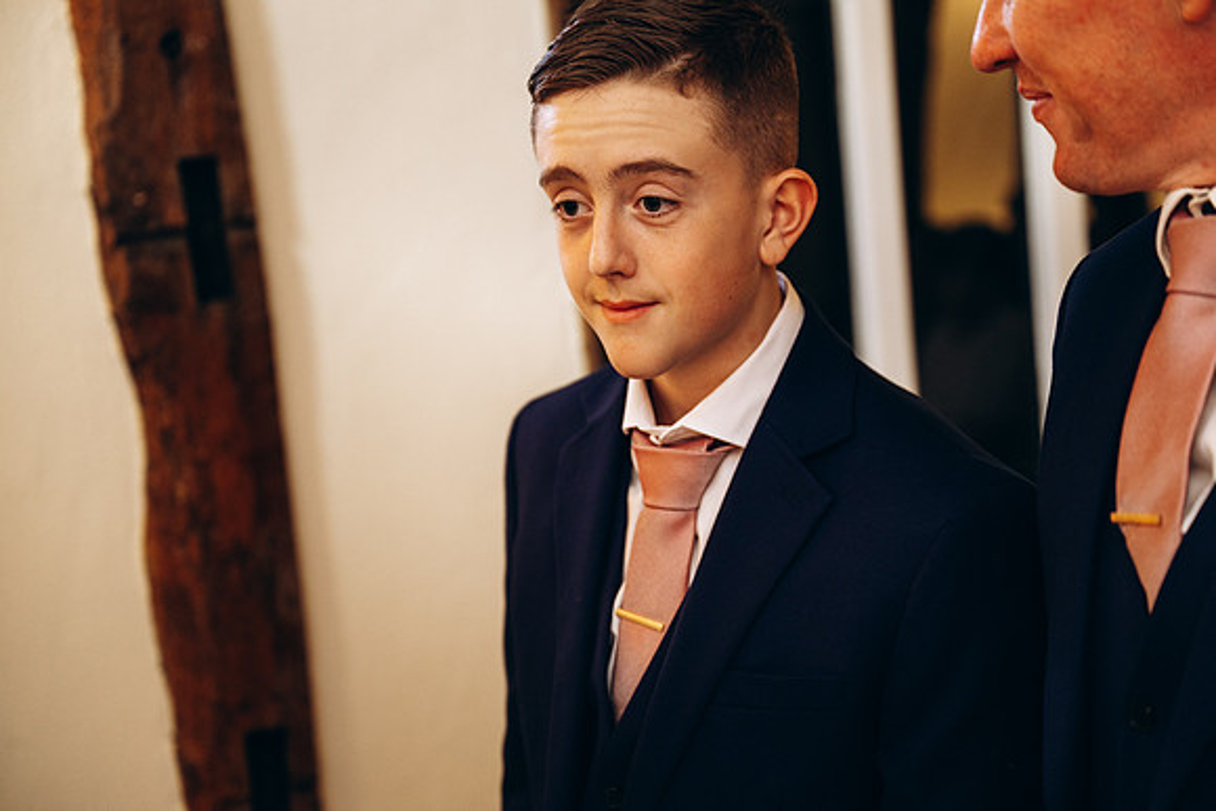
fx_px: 2365
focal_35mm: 70
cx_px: 608
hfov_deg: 28.8
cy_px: 406
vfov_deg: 19.5
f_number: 3.2
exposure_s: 1/125
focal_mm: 70
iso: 500
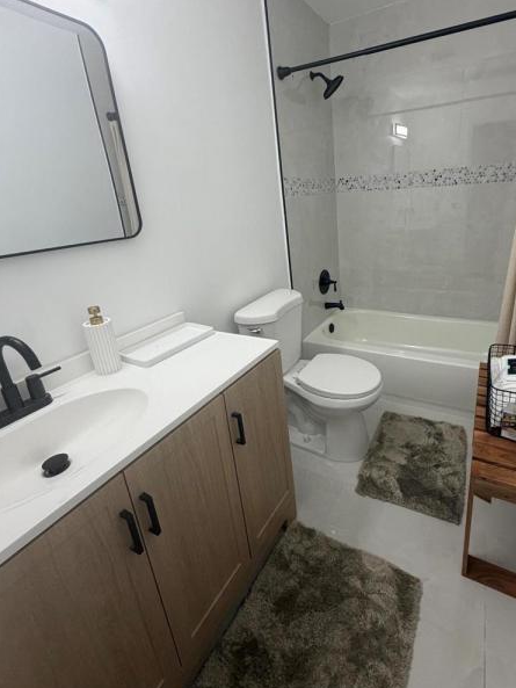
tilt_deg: -17.8
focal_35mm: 17
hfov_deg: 73.9
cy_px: 304
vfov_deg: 90.6
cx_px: 310
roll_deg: +3.5
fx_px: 338
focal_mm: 2.22
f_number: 2.2
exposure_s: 1/120
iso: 200
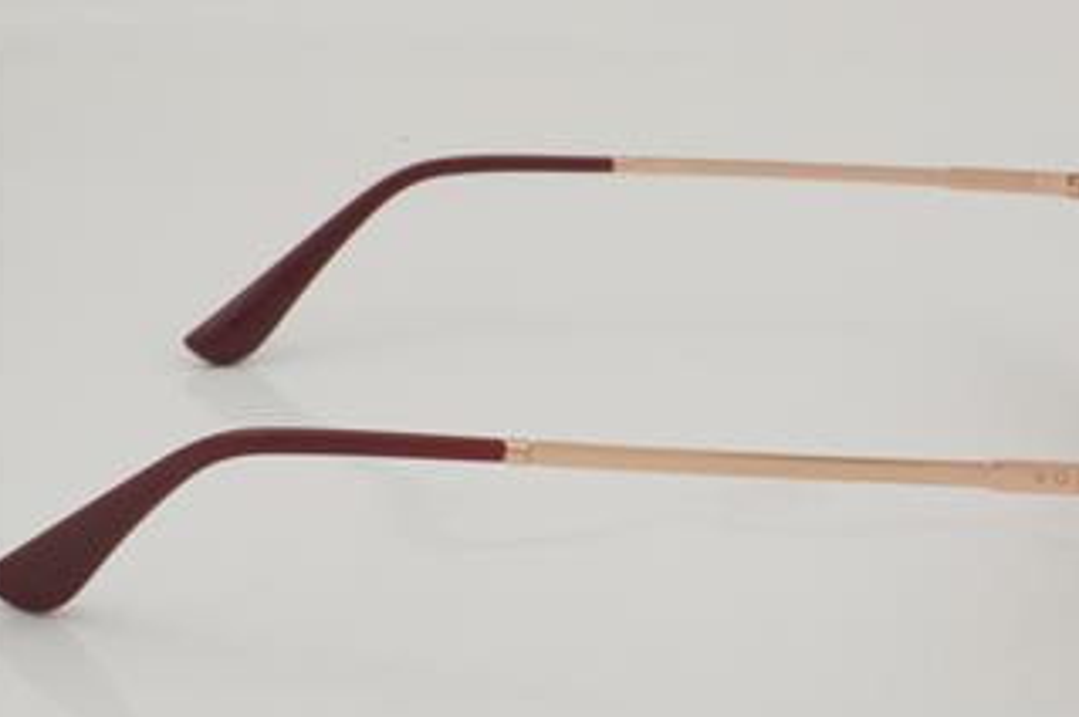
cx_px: 653
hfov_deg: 21.7
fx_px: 2814
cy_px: 392
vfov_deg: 14.5
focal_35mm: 94
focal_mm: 50
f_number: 32
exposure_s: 1/3
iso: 100
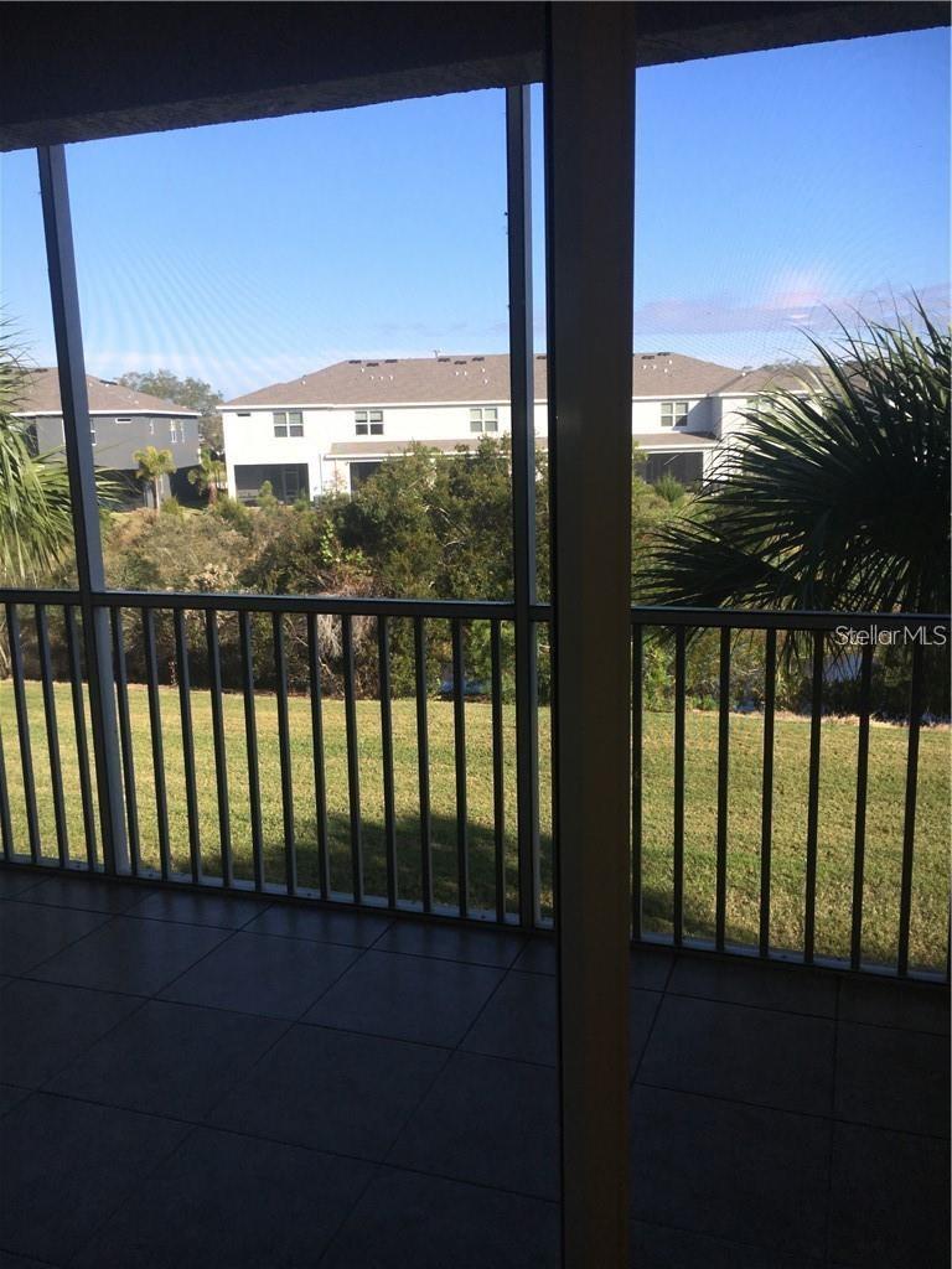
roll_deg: +1.0
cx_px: 476
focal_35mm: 29
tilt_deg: -11.0
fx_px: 1063
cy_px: 634
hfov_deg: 48.2
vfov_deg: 61.7
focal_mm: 4.15
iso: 25
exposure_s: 1/635
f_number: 2.2
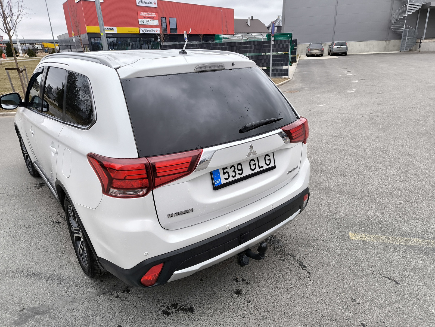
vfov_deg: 56.8
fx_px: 302
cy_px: 164
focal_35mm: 24
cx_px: 218
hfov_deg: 71.6
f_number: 1.9
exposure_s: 1/180
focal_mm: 6.92
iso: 50
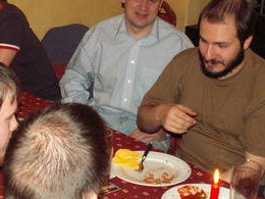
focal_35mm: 86
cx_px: 88
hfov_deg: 22.7
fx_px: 658
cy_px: 130
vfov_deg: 17.1
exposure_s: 1/40
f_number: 2.8
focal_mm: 5.86
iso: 160
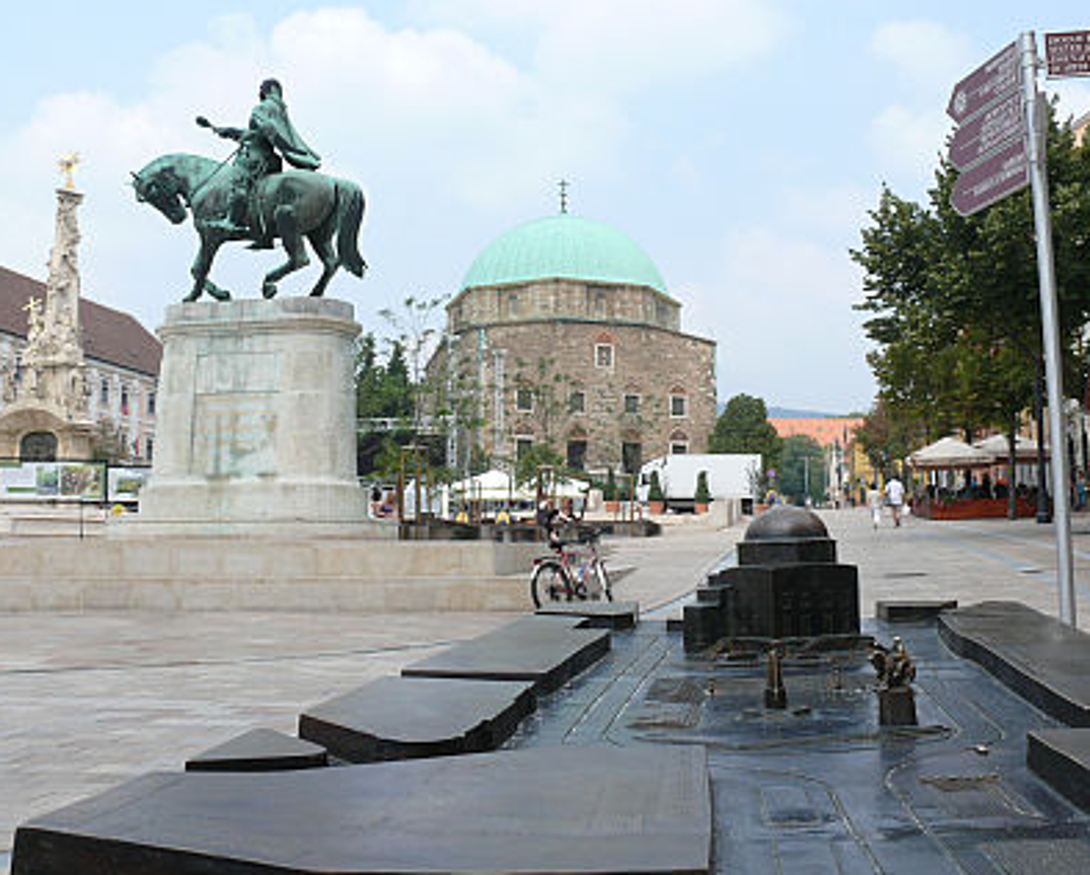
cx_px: 609
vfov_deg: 38.3
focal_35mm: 39
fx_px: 1259
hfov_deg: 46.7
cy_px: 418
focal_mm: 7.4
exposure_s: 1/500
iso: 100
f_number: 5.6
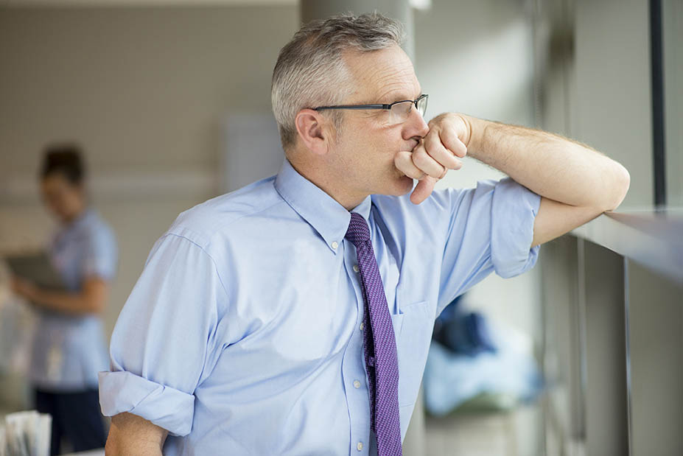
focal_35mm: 85
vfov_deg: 16.1
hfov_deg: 23.9
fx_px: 1613
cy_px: 228
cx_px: 342
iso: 640
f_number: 2.2
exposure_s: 1/500
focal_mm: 85
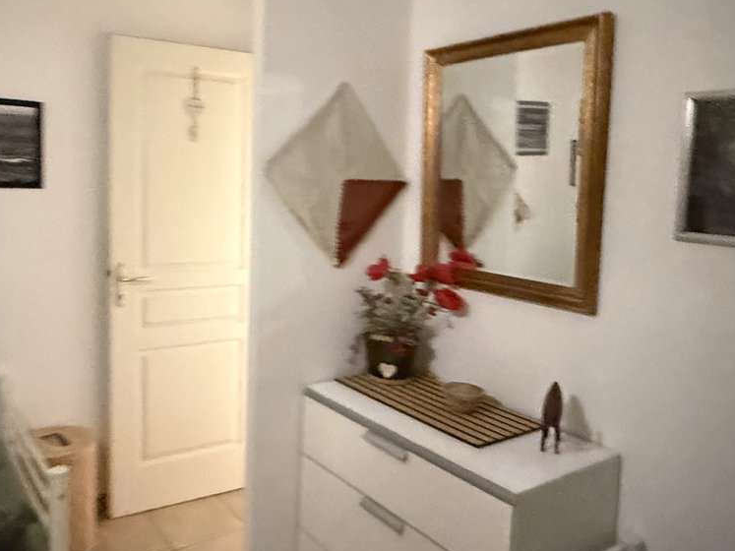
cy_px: 234
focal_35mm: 30
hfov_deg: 59.6
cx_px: 304
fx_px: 637
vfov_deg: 46.6
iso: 1000
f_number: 2.2
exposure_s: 1/50
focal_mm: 2.22
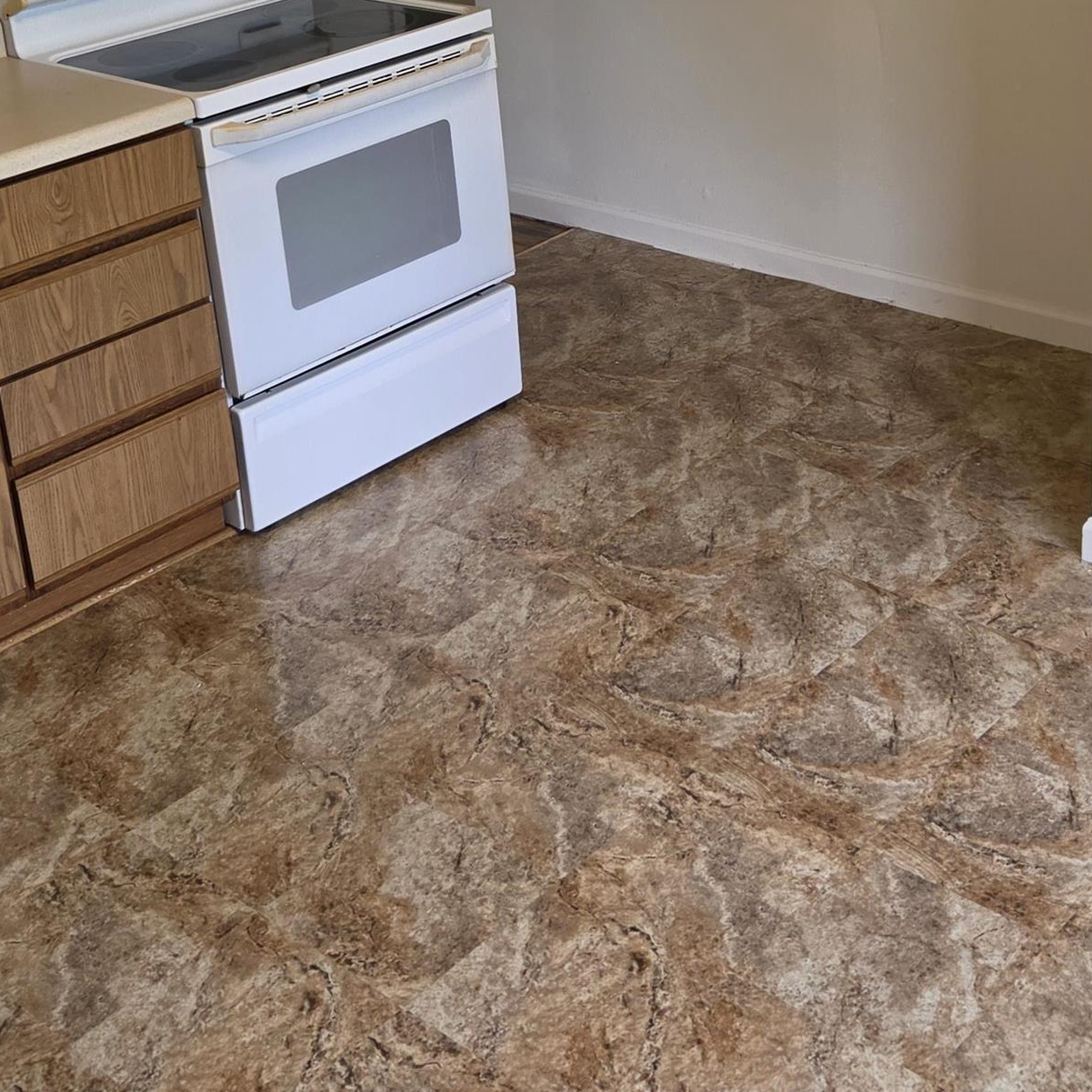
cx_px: 620
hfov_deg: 32.7
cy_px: 148
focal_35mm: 52
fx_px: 1856
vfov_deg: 31.5
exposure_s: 1/120
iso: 200
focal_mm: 5.4
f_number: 1.8
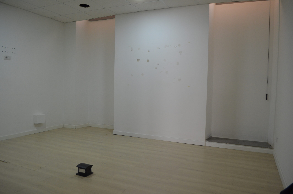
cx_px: 146
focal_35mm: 27
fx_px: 219
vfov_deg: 47.7
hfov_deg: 67.5
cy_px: 97
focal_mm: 18
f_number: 4
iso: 720
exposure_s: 1/60
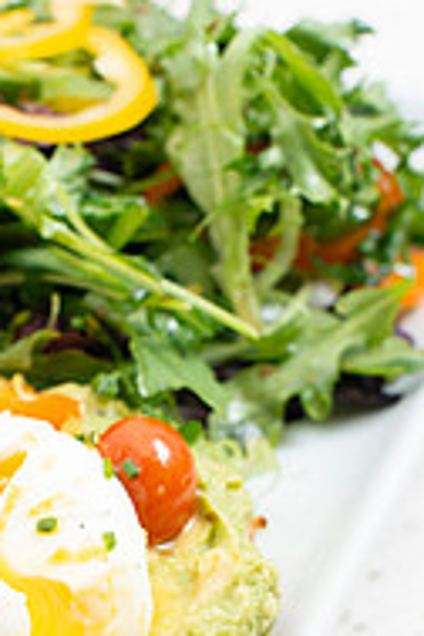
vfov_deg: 16.9
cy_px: 586
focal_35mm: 119
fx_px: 2102
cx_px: 77
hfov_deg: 11.5
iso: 200
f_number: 5.6
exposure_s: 1/250
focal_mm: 50
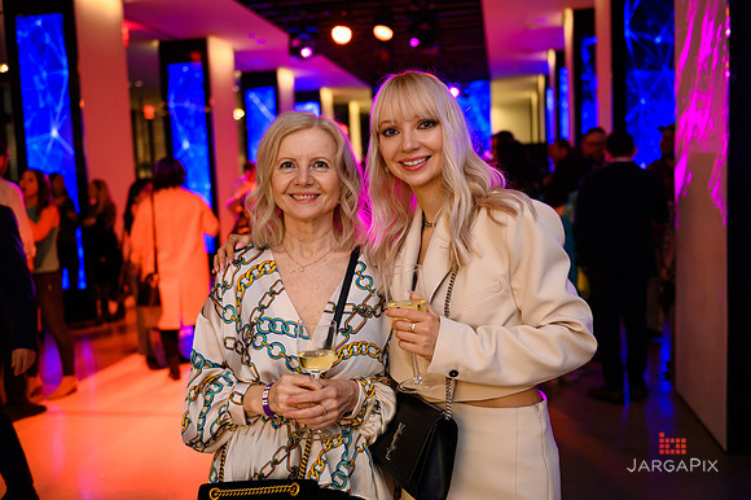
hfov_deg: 53.2
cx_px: 376
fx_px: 751
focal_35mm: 36
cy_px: 250
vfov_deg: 36.8
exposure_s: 1/160
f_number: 3.2
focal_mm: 36
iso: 1600
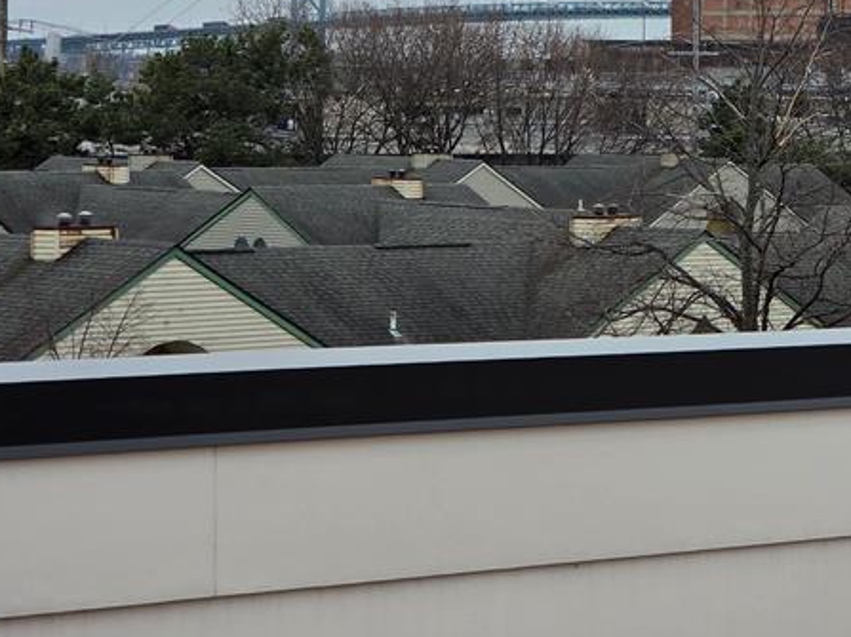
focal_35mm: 158
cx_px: 737
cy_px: -29
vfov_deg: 9.3
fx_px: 3883
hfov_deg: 12.4
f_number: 2.4
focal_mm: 7
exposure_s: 1/401
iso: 25
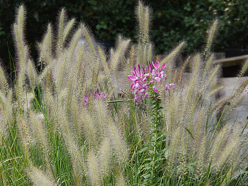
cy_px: 113
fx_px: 1160
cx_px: 87
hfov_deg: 12.2
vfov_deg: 9.2
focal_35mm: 162
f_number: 5.4
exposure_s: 1/250
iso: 200
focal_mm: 58
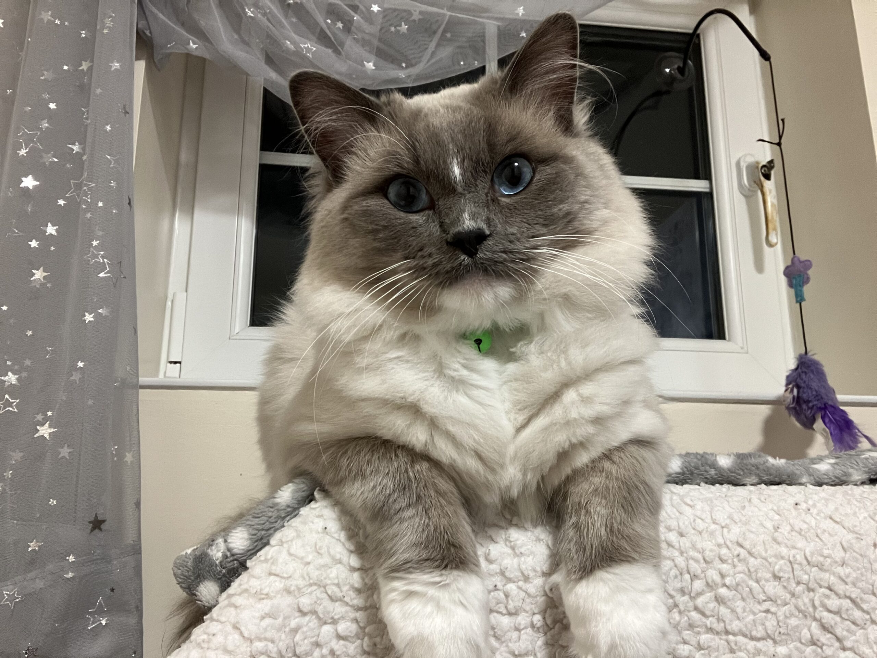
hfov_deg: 56.8
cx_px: 438
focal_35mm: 32
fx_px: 811
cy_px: 329
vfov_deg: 44.2
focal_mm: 2.87
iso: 250
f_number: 2.2
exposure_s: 1/50
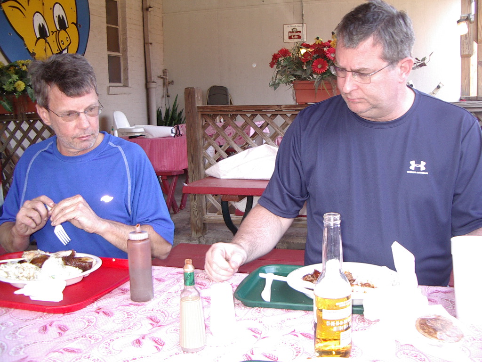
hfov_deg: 49.0
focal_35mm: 38
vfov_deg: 37.7
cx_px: 241
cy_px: 181
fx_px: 529
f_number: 2.6
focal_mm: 5.8
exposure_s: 1/60
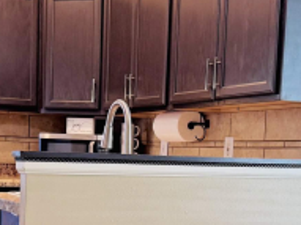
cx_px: 149
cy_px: 211
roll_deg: -2.2
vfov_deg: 17.2
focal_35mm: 84
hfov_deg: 23.3
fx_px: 730
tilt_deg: -4.4
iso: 160
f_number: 1.78
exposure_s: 1/60
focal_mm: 6.76
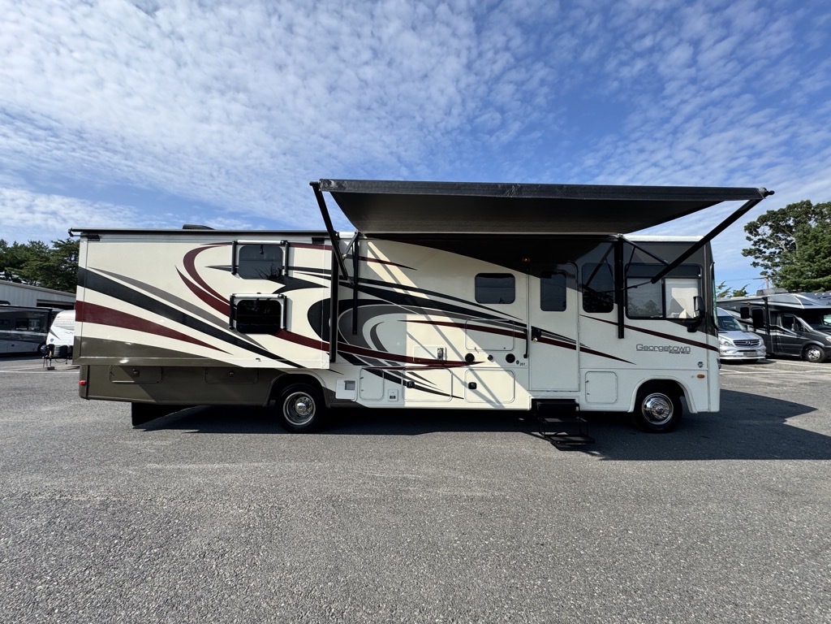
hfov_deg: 102.1
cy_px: 312
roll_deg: +1.0
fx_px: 336
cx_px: 416
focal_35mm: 14
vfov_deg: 85.7
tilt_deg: +6.0
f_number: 2.2
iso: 50
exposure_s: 1/1323
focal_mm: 2.22
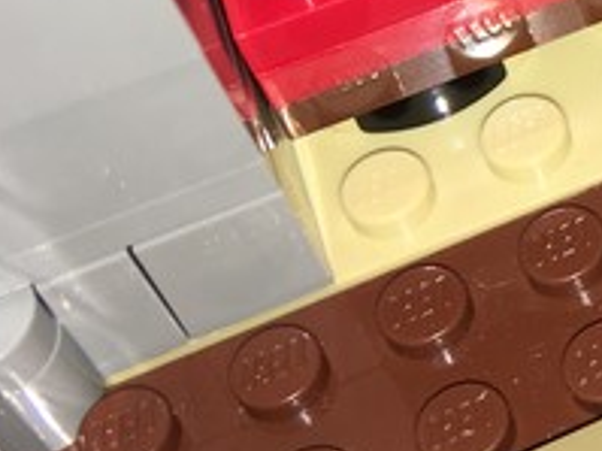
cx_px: 1153
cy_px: -138
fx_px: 2277
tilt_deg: -51.8
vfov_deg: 11.0
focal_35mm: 131
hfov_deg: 13.3
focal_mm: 4.15
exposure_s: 1/145
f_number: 2.2
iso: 25
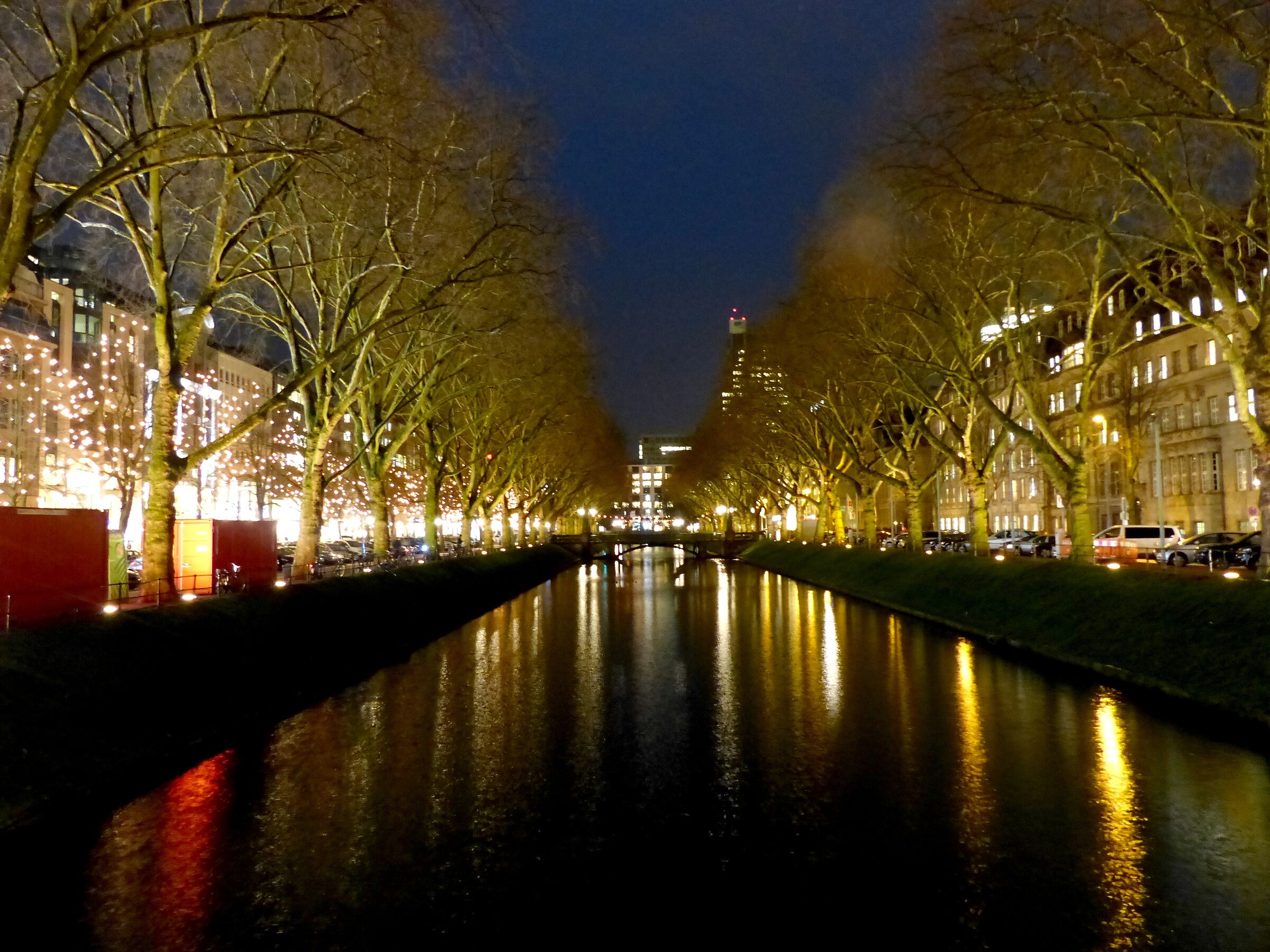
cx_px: 635
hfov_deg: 67.3
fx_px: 954
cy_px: 476
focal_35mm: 26
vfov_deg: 53.1
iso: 800
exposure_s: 1/4
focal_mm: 4.5
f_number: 2.8
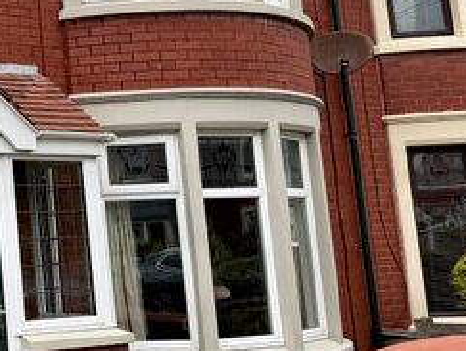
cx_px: -140
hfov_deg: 24.5
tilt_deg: +9.0
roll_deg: +2.5
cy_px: 97
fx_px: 930
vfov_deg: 21.2
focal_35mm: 69
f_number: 1.78
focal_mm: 6.76
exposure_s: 1/3584
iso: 80
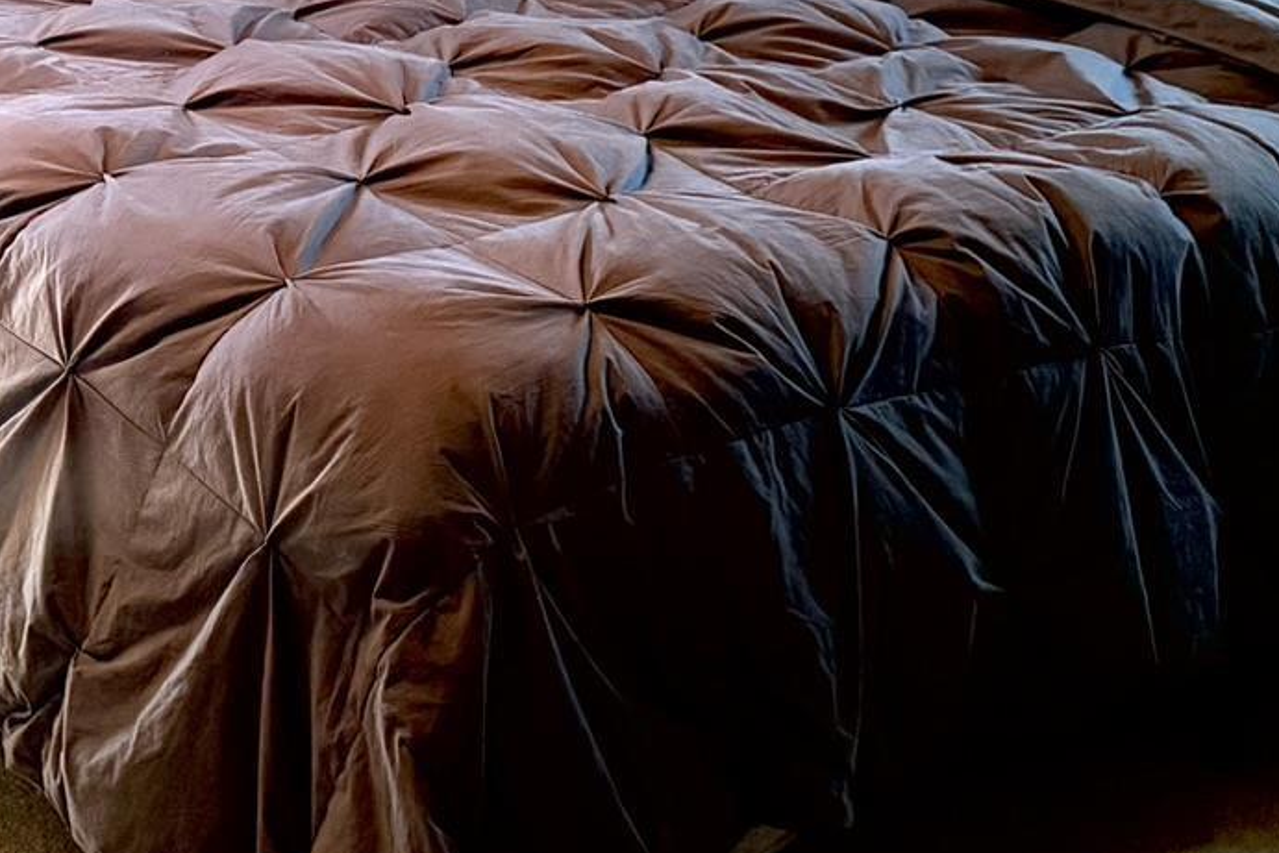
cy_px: -215
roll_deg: -0.8
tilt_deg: -8.1
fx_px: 2629
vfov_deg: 17.4
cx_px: 341
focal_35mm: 74
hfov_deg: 27.0
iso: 500
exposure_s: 1/60
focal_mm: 6.76
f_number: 1.78
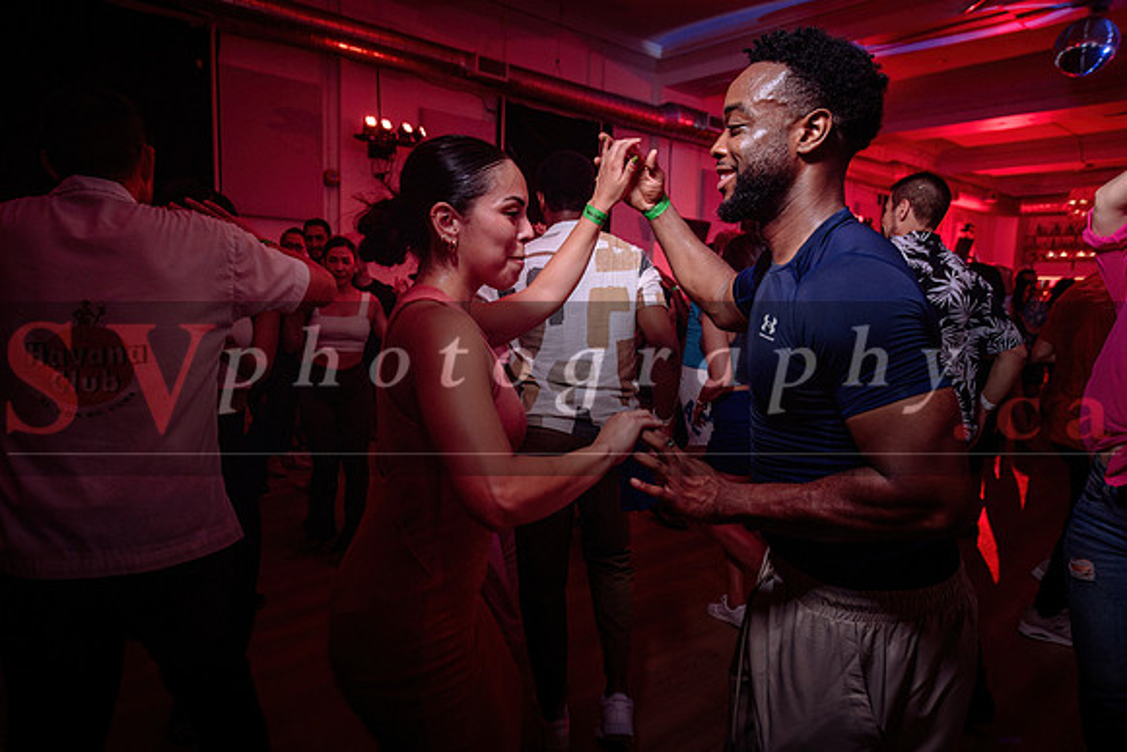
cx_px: 564
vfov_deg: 53.2
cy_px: 376
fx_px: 751
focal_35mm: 24
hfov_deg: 73.7
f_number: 3.5
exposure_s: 1/60
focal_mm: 24
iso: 800
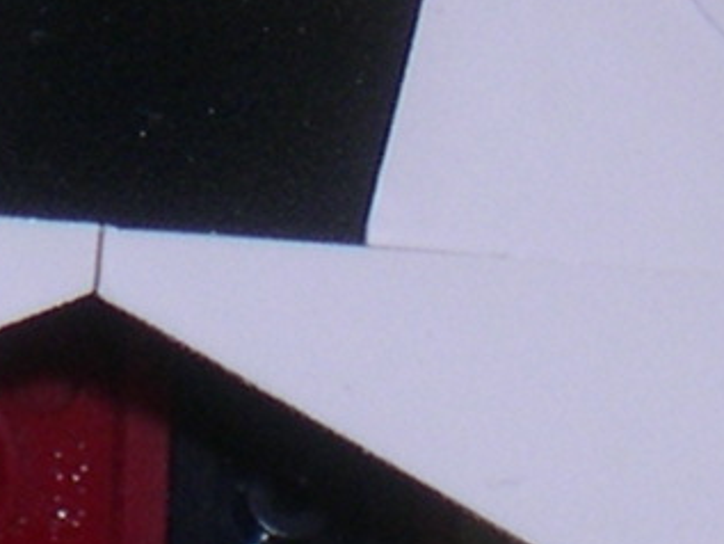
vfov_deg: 2.0
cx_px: -107
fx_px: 15295
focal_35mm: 731
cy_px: -219
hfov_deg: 2.7
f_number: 13
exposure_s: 1/60
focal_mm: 21.6
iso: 100
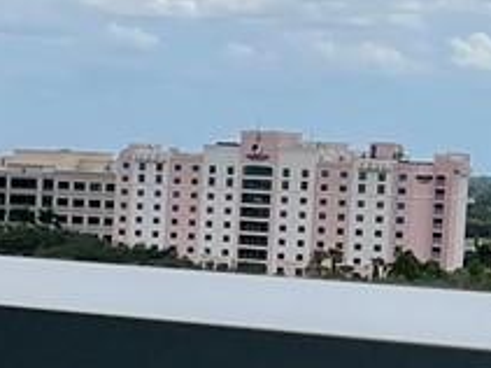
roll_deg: -2.3
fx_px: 2793
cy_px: 312
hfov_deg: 9.2
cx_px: -610
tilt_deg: -4.1
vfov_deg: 7.5
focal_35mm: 197
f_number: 1.6
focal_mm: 5.1
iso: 32
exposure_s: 1/6579
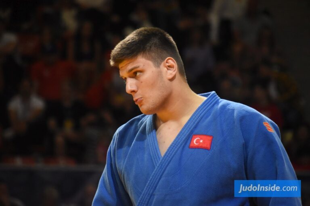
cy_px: 103
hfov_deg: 6.0
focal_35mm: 345
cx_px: 155
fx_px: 2971
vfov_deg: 4.0
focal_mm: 230
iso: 3200
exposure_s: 1/800
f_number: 5.6
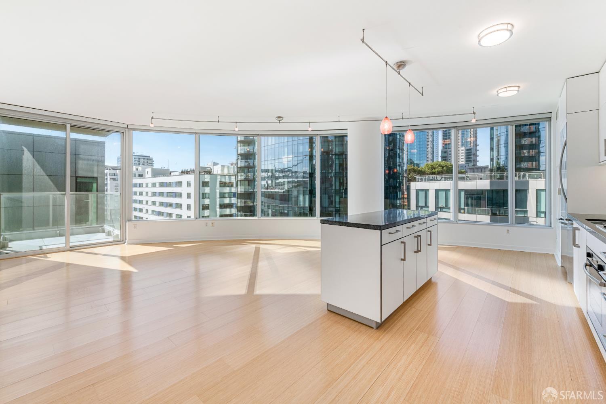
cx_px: 303
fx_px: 252
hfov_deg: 100.4
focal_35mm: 15
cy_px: 202
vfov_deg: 77.3
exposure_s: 1/125
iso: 500
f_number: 10
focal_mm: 15
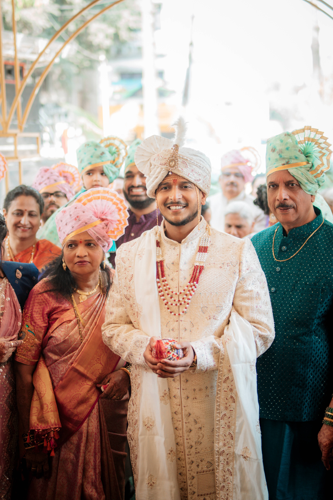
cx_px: 166
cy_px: 250
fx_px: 721
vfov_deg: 38.2
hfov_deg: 26.0
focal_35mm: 52
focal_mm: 35
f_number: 1.4
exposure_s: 1/320
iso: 250
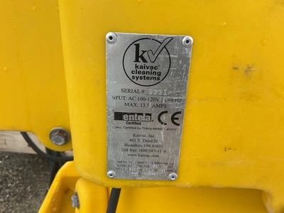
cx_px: 142
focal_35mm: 29
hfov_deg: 61.7
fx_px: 238
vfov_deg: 48.2
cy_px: 106
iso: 40
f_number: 1.8
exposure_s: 1/122
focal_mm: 3
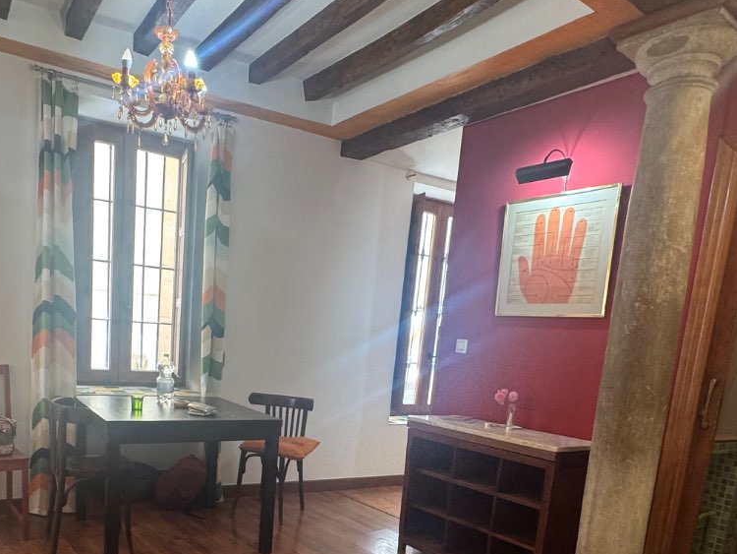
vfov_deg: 47.3
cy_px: 437
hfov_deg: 62.9
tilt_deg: -8.8
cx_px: 298
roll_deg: -2.7
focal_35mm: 28
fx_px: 596
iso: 160
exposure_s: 1/50
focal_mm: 2.22
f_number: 2.2
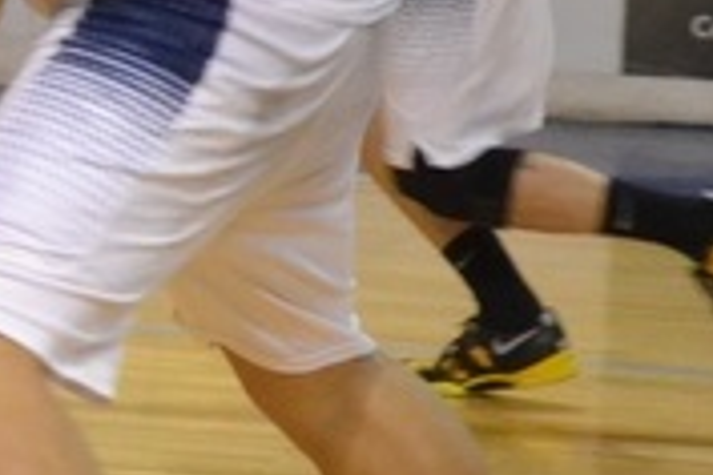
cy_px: -101
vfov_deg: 3.3
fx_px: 8329
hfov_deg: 4.8
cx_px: -753
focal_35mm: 421
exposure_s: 1/160
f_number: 6.3
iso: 3200
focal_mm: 55
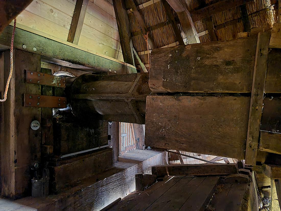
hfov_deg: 69.4
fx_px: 203
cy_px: 106
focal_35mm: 25
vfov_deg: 54.9
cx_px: 140
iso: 2000
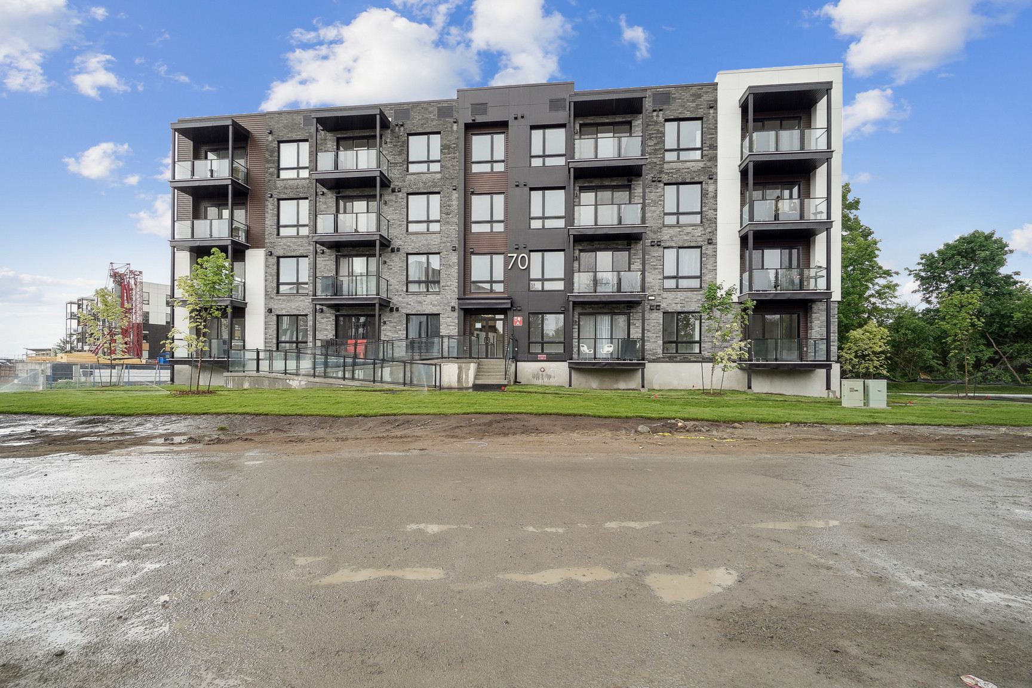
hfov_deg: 100.4
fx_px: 430
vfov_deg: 77.3
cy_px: 344
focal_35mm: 15
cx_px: 516
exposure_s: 1/200
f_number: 7.1
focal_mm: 10
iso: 400
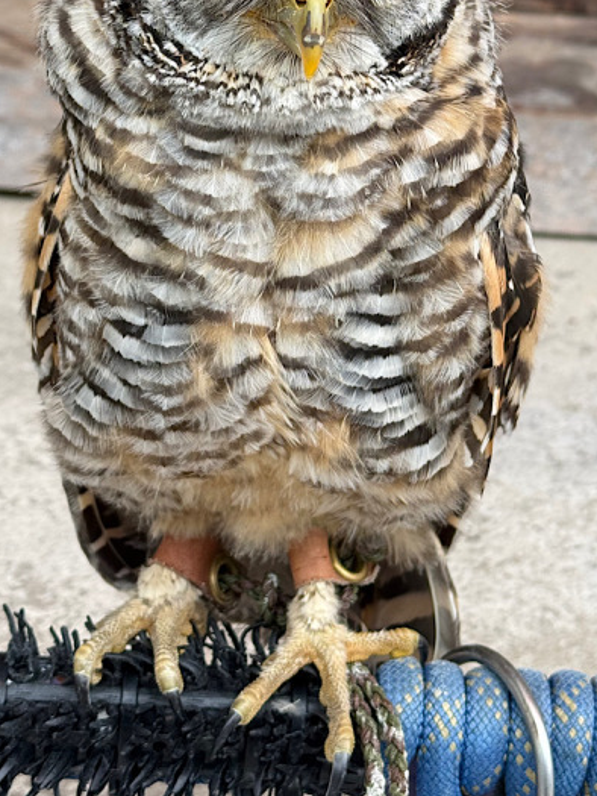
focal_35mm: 78
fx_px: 1793
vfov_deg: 24.8
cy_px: 233
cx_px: 283
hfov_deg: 18.9
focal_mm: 6.76
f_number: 1.78
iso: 64
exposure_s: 1/553
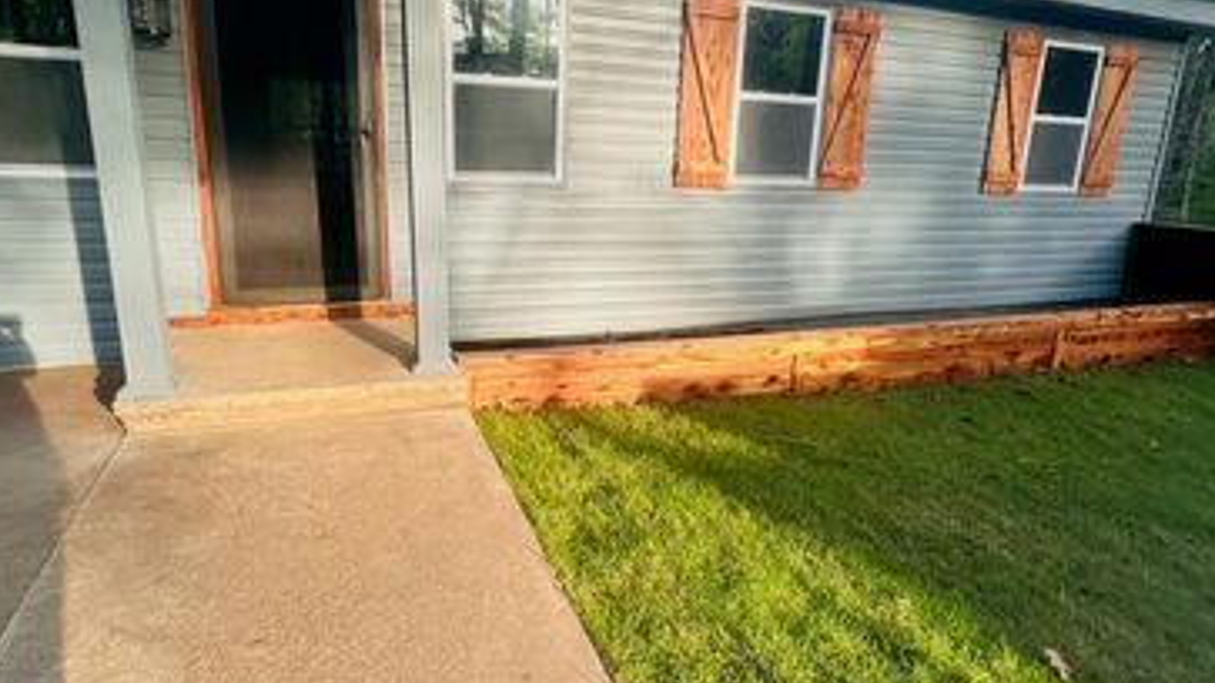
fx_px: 676
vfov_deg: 53.5
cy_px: 306
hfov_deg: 83.8
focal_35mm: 21
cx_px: 582
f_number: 2.2
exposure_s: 1/143
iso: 40
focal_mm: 2.22
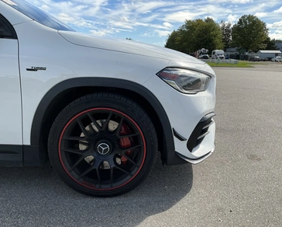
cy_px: 114
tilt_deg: -11.5
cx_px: 147
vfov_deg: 48.6
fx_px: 251
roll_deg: -0.4
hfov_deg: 58.7
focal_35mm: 30
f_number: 1.8
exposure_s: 1/1490
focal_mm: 3
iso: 25
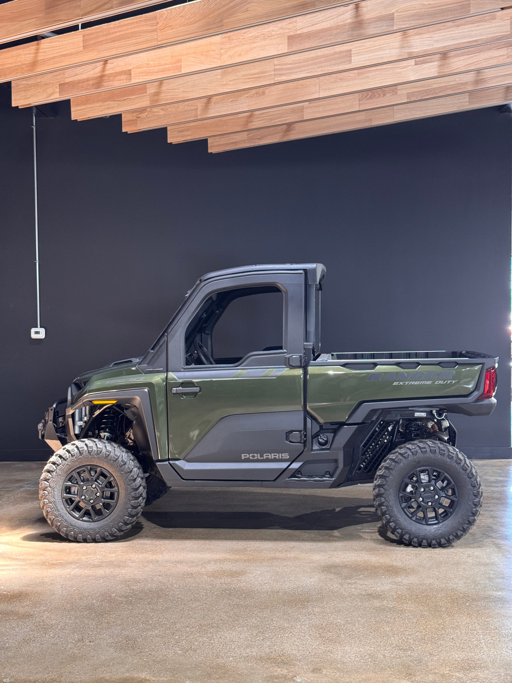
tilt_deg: -1.5
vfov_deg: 39.7
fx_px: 947
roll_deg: +0.6
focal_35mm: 48
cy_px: 342
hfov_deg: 30.3
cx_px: 256
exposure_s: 1/60
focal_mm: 6.76
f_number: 1.78
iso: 200
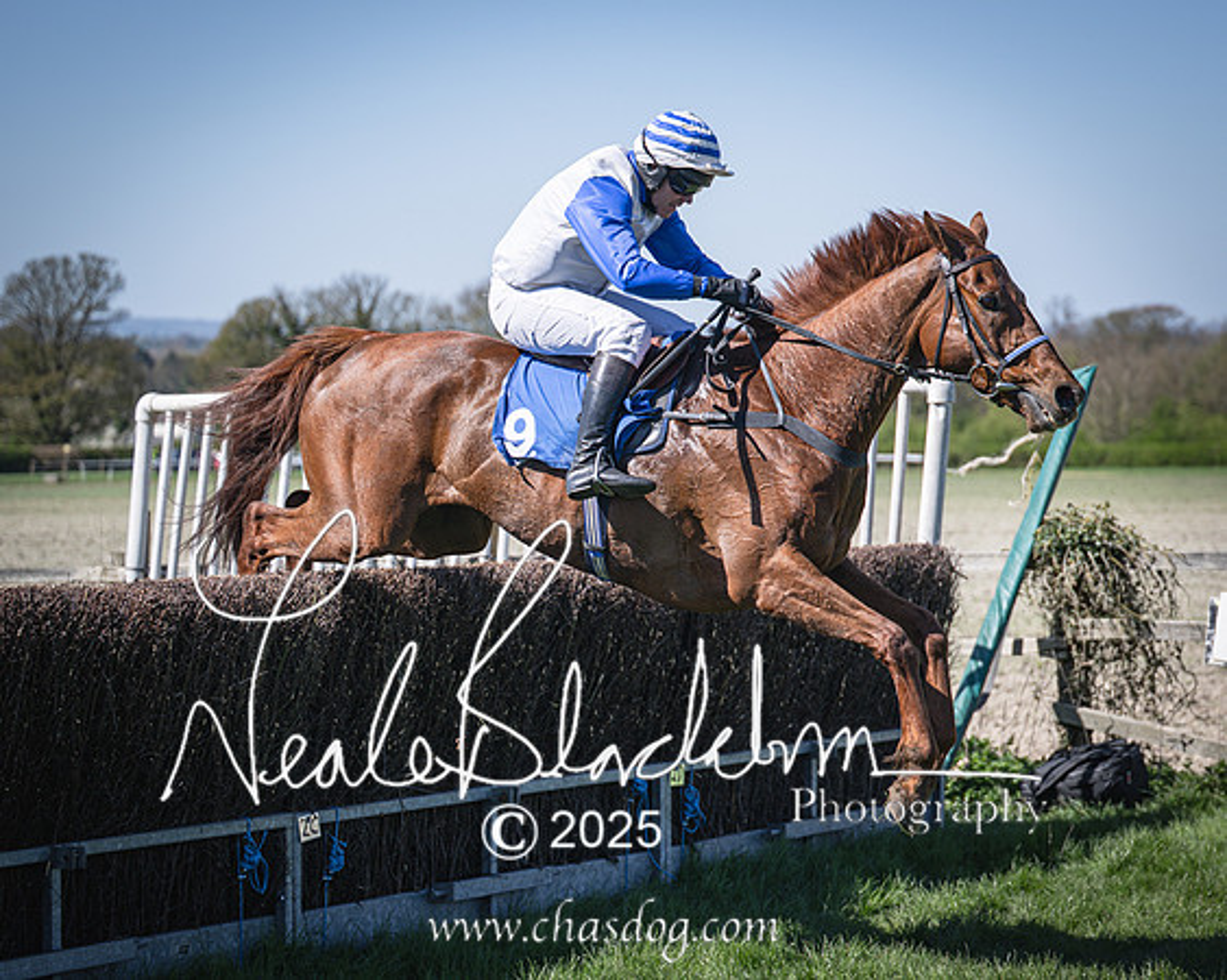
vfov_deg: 14.8
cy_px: 536
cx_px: 677
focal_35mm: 104
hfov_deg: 18.4
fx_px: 3780
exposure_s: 1/2000
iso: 72
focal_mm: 70
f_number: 2.8
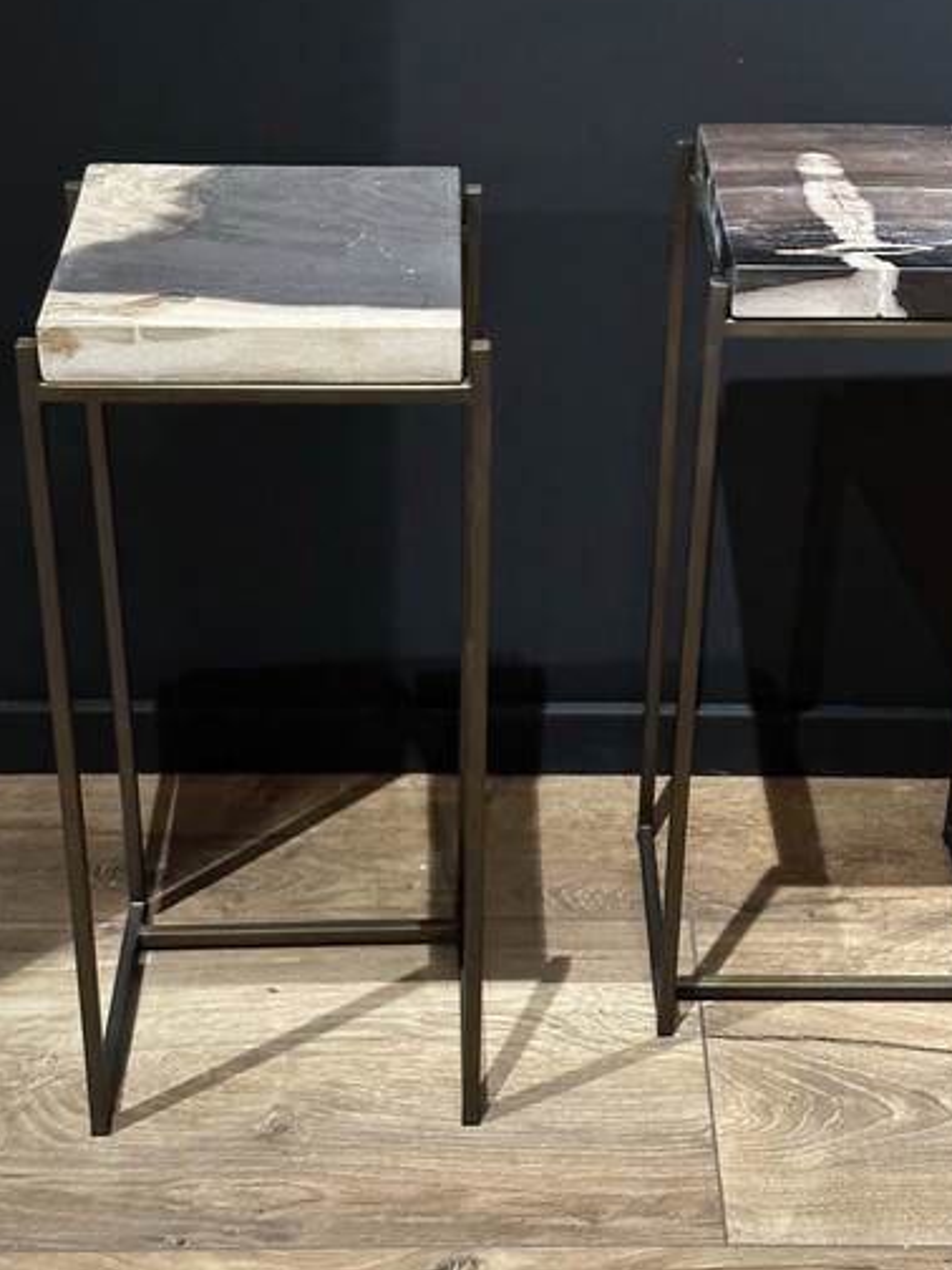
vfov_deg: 29.8
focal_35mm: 65
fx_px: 2383
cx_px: 582
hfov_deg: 22.5
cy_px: 541
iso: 640
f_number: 1.78
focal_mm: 6.86
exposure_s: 1/20
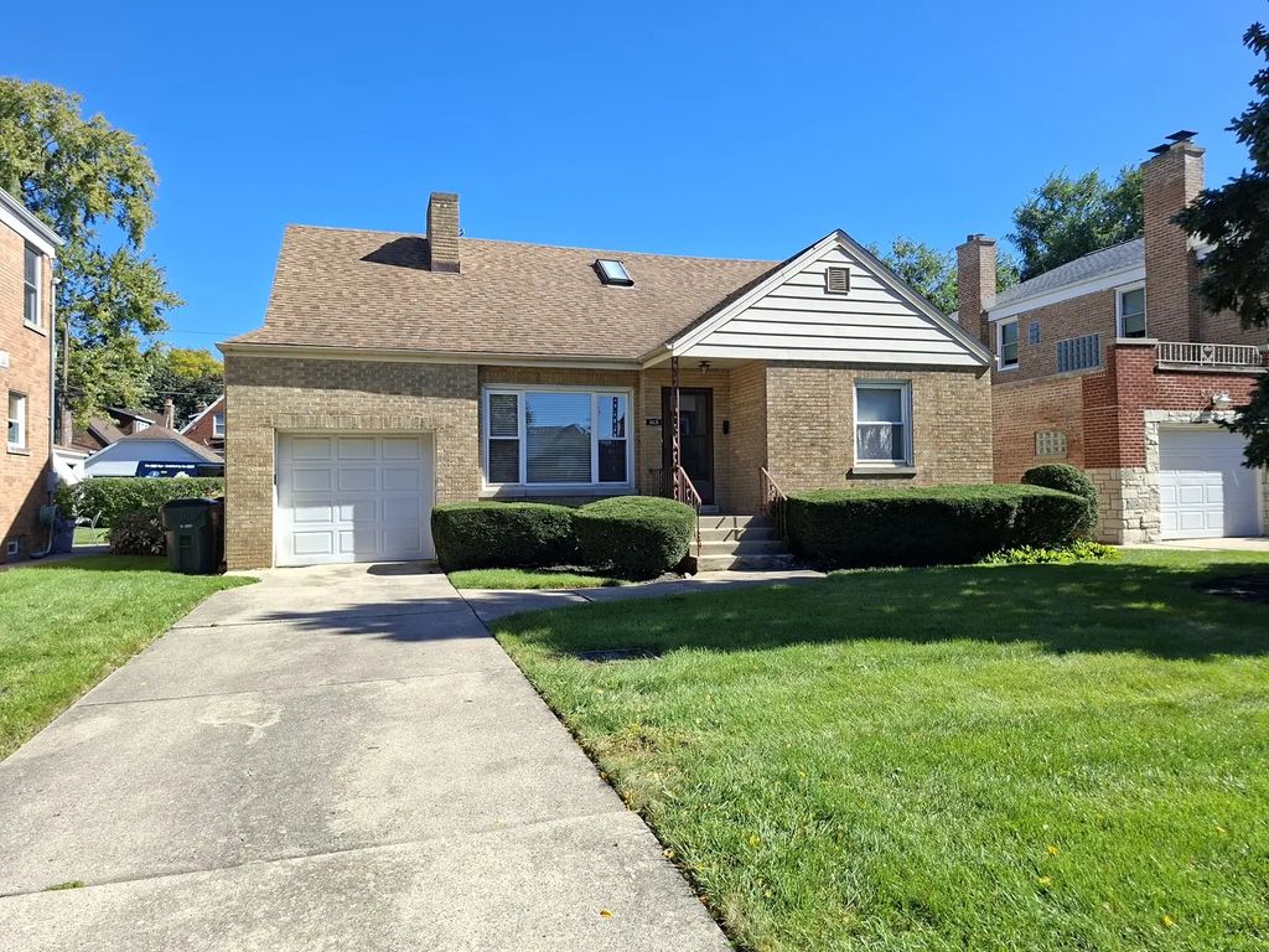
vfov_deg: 58.9
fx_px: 843
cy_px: 476
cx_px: 634
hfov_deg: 73.9
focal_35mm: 23
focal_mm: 5.54
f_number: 1.8
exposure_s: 1/999
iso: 50
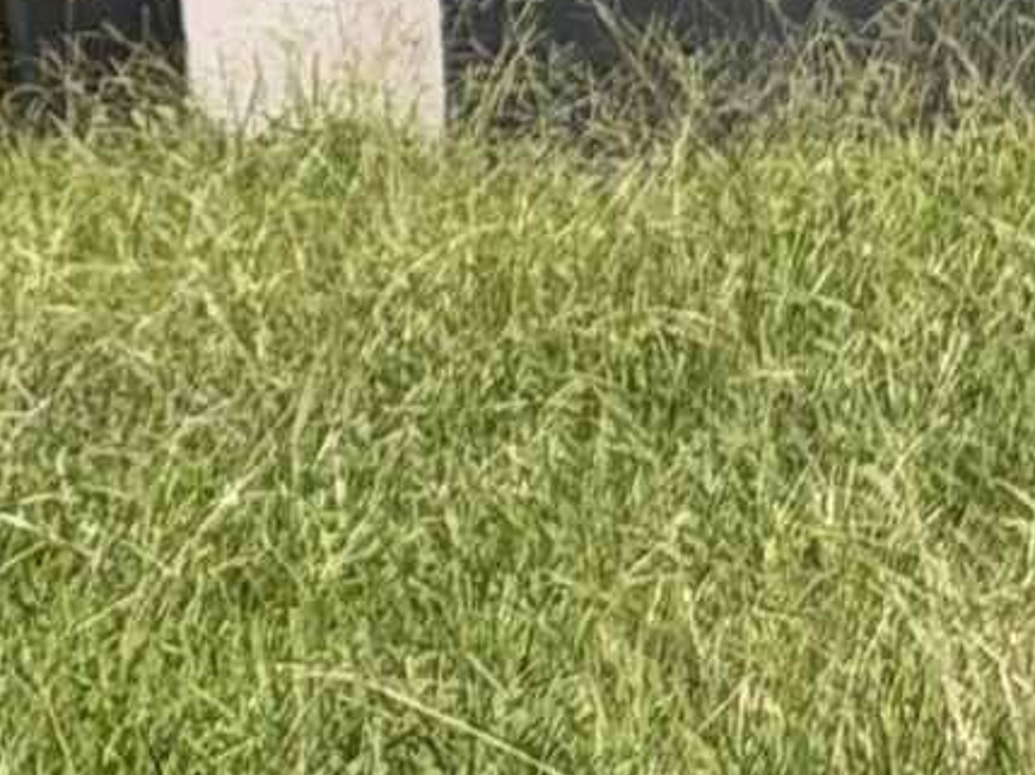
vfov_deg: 4.3
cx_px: -2244
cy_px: -847
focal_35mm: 344
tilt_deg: +1.6
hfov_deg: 5.4
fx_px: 10277
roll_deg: +3.0
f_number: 1.78
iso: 64
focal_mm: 6.76
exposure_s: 1/3891
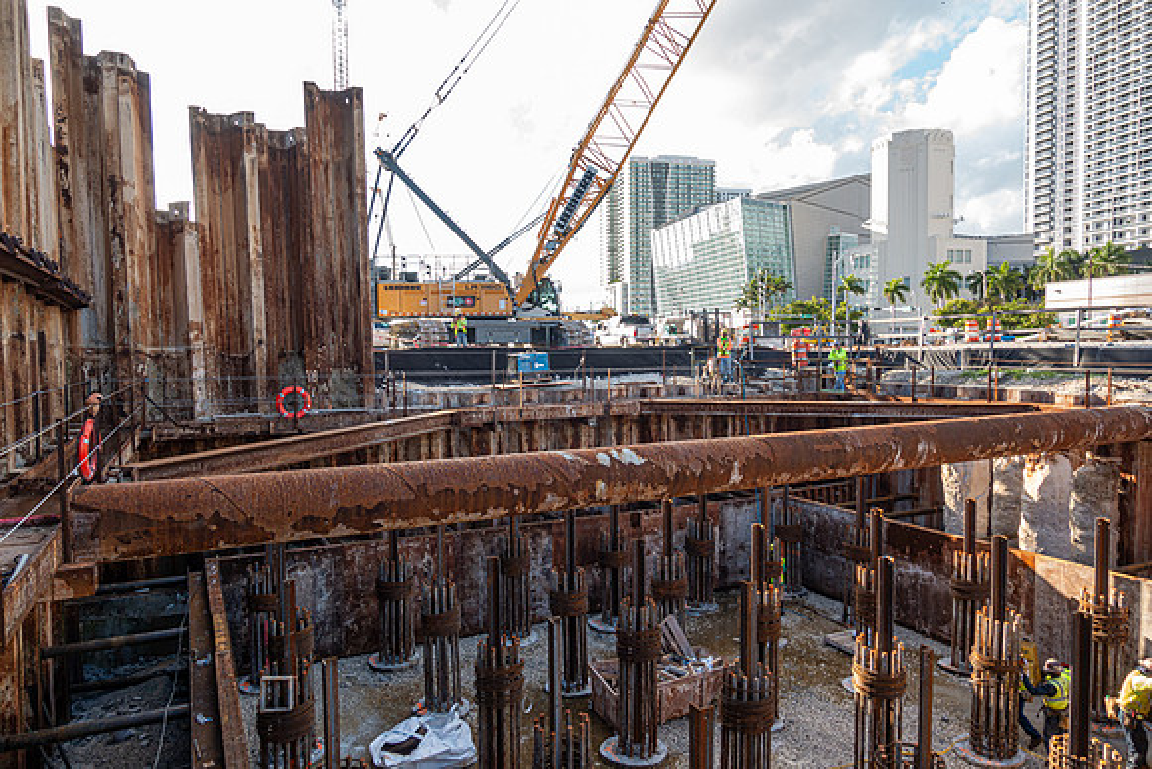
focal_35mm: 24
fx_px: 768
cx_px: 576
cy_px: 384
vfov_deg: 53.2
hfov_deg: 73.7
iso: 125
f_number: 4.5
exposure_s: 1/160
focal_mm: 8.8
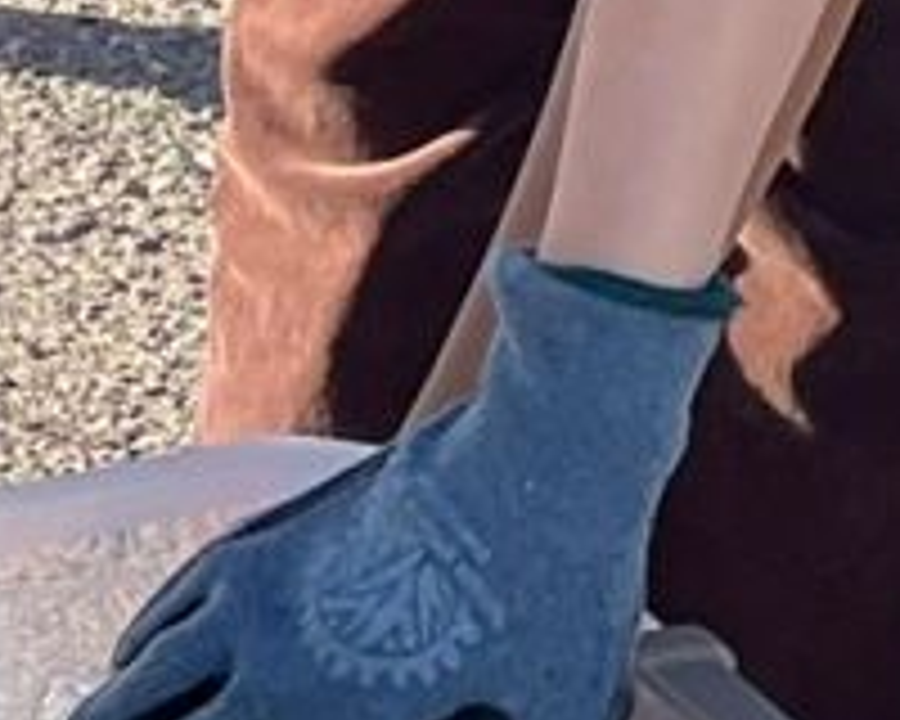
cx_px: -770
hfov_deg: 3.2
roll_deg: -2.5
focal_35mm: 601
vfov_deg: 2.6
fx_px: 16009
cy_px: -94
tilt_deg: -13.2
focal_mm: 9
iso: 25
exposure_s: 1/126
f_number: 2.8
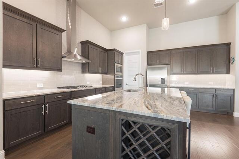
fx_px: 106
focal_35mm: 16
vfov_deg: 73.8
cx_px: 120
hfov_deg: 96.7
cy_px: 80
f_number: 7.1
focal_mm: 16
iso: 100
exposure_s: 1/1.25
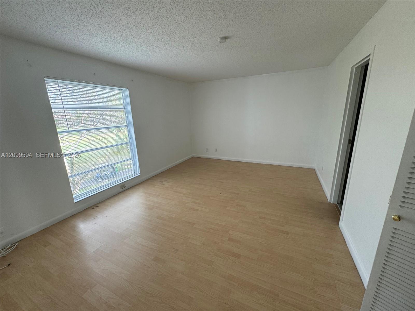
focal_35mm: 14
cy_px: 156
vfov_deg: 85.7
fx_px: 168
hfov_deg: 102.1
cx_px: 208
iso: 80
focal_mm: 2.22
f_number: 2.2
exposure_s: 1/99
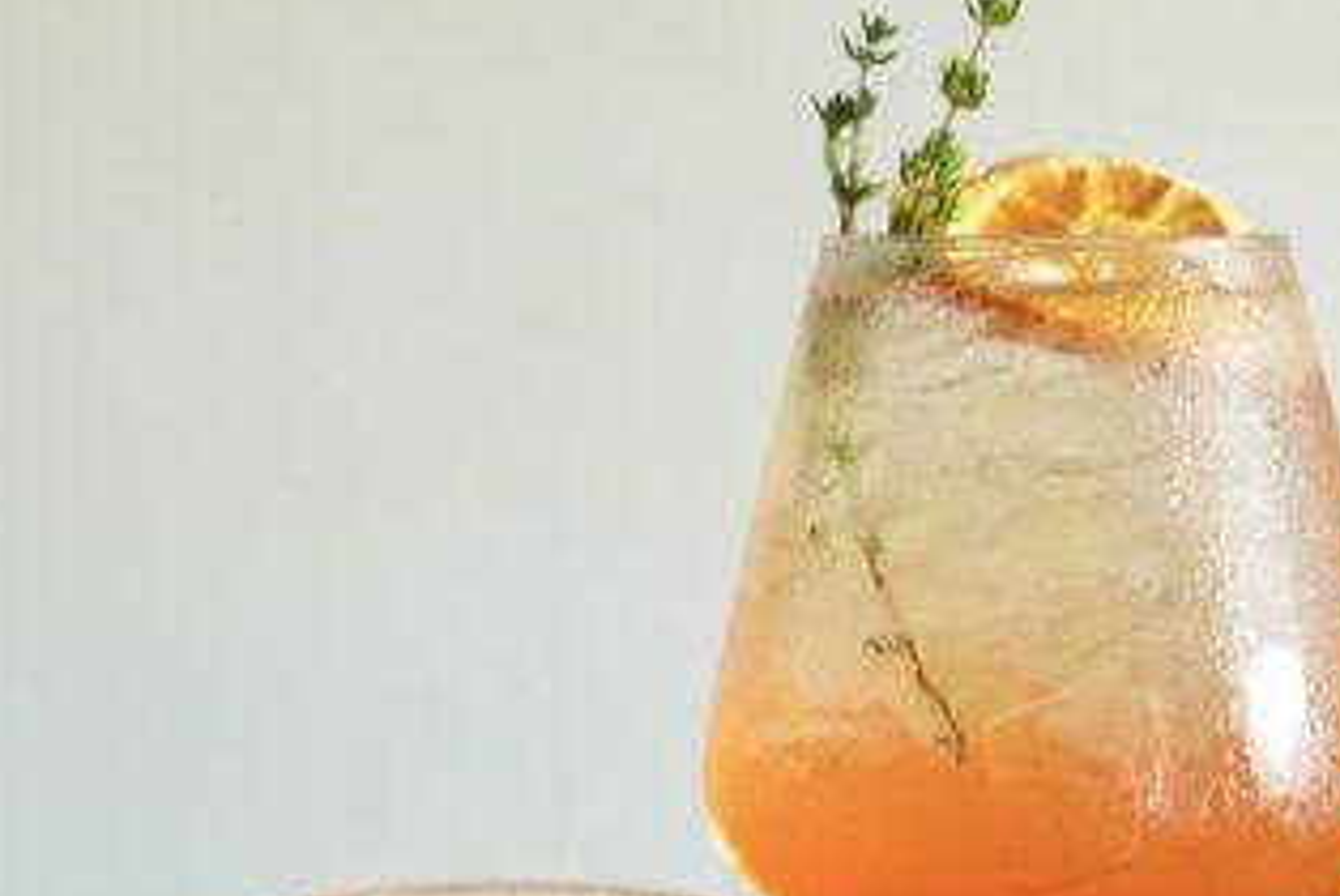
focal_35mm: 87
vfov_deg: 15.5
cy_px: 864
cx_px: 1110
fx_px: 3241
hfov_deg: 23.0
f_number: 4.5
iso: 1600
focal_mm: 24
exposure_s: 1/125
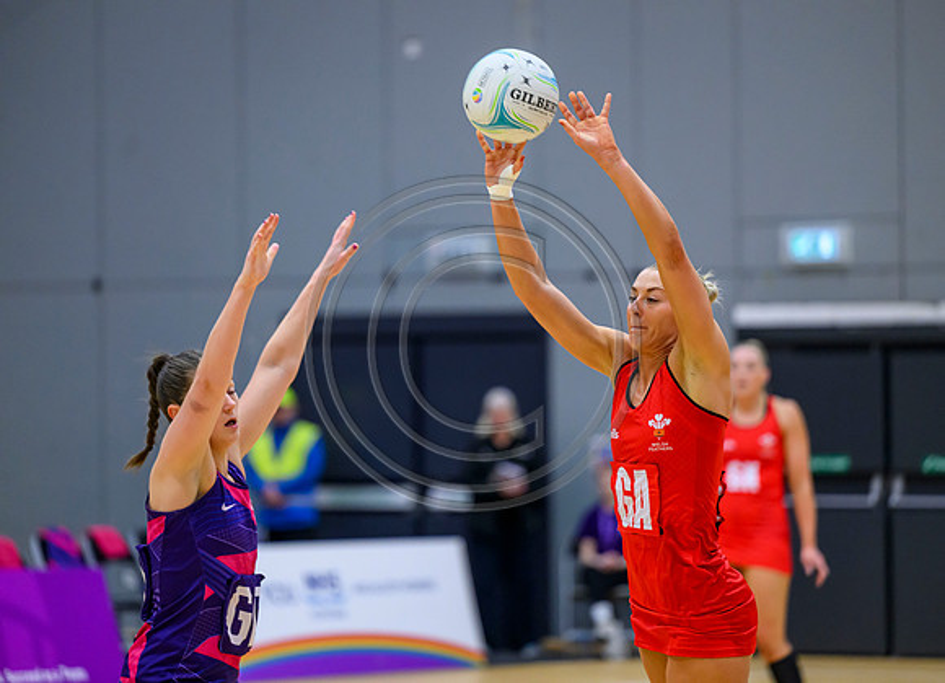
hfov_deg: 9.5
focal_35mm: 211
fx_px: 5691
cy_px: 342
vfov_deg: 6.9
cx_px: 512
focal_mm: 200
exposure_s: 1/1000
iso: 4000
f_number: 3.2
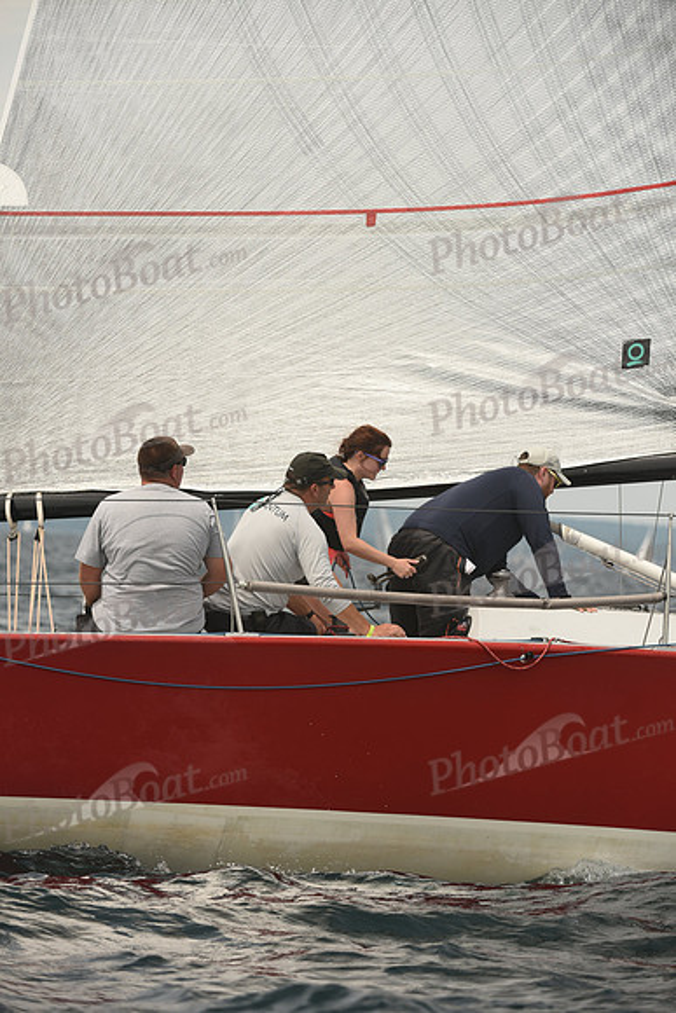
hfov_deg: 6.2
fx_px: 6192
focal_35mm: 220
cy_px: 506
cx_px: 338
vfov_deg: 9.4
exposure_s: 1/1000
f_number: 5.6
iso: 250
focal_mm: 220
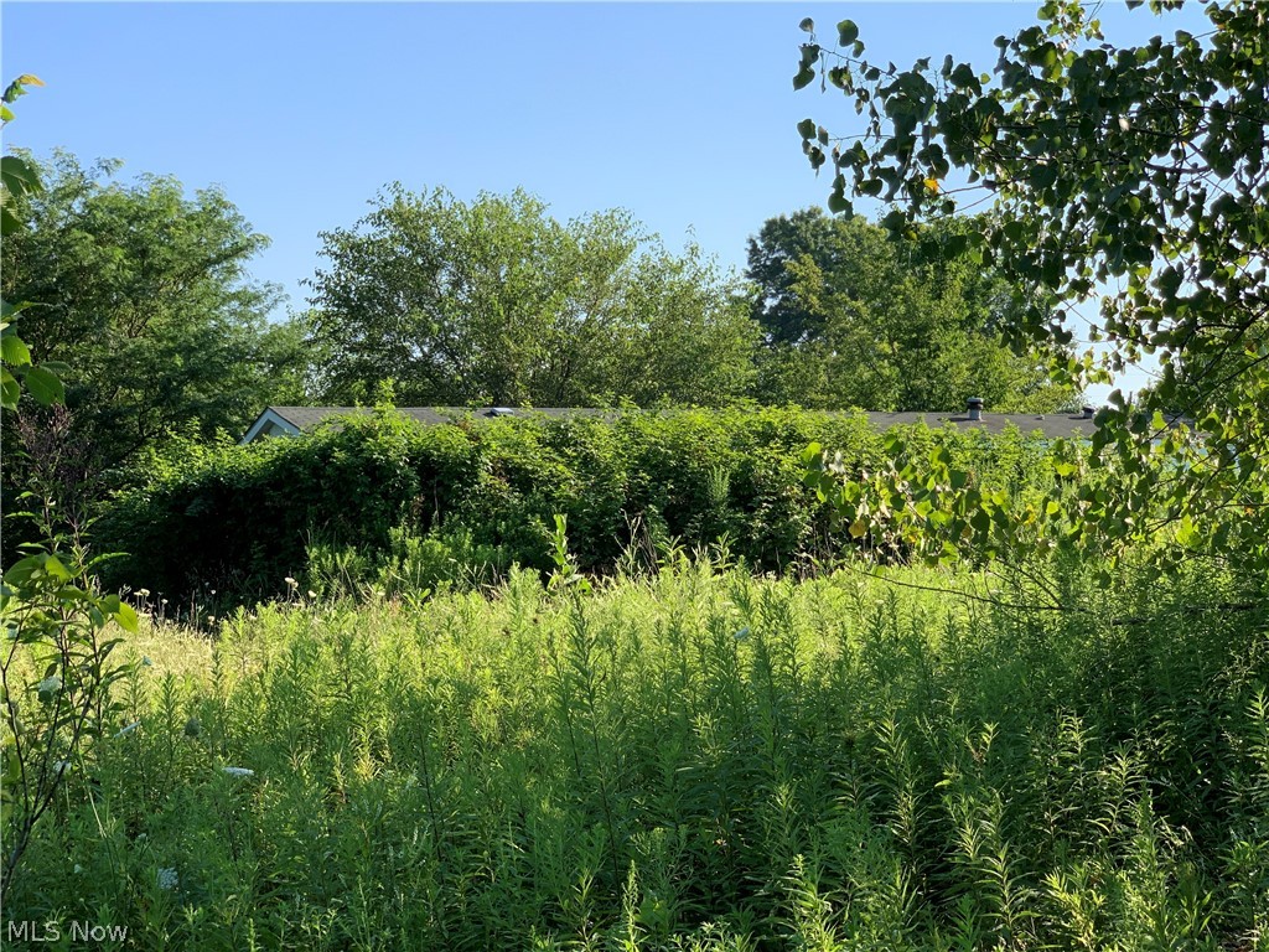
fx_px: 1906
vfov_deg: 28.0
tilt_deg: +2.1
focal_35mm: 52
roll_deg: +2.6
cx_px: 634
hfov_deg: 36.8
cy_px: 476
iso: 16
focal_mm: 6
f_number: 2.4
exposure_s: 1/510
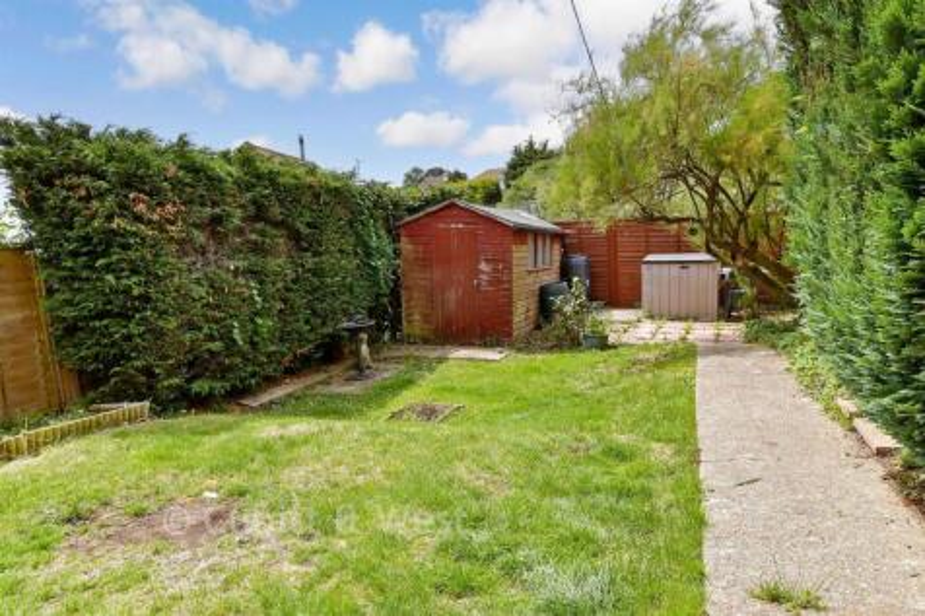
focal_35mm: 24
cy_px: 308
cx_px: 462
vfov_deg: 53.1
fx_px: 616
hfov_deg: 73.8
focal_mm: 16
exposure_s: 1/320
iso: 200
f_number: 8
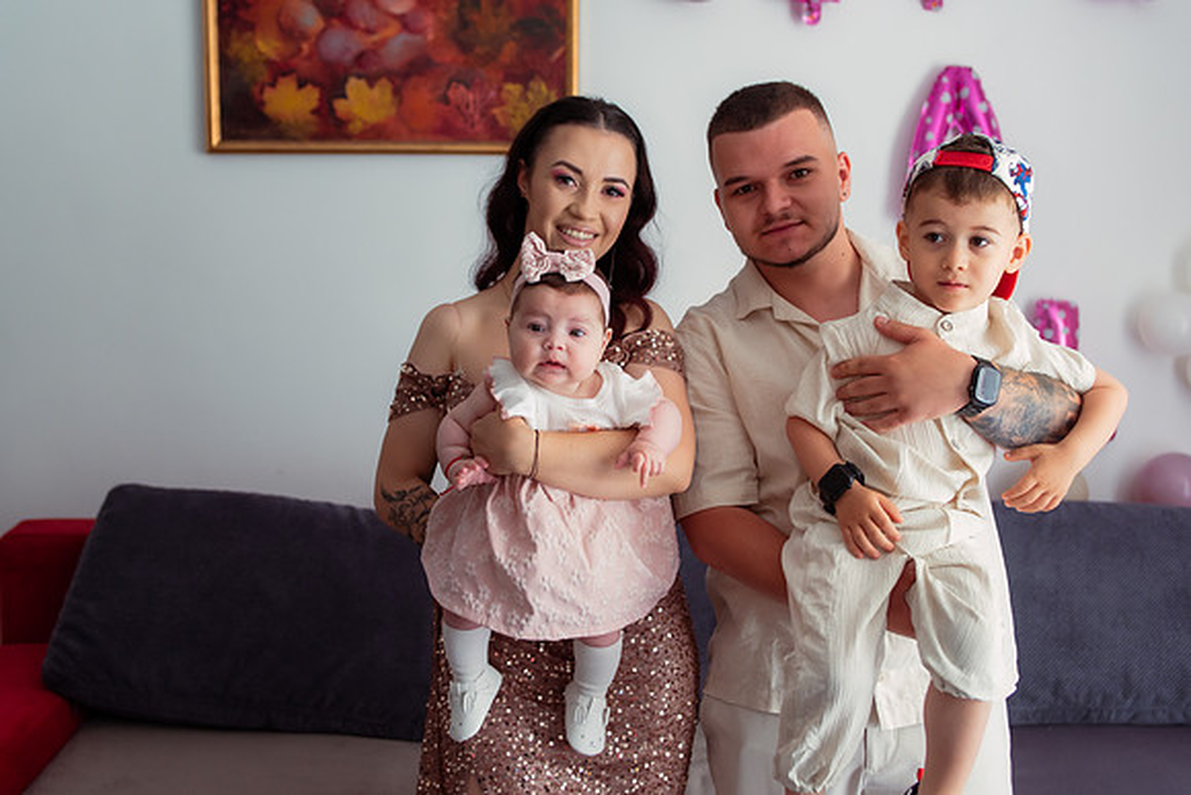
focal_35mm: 36
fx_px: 1202
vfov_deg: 36.6
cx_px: 583
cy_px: 397
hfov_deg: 52.7
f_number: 3.2
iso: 1250
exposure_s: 1/160
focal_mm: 35
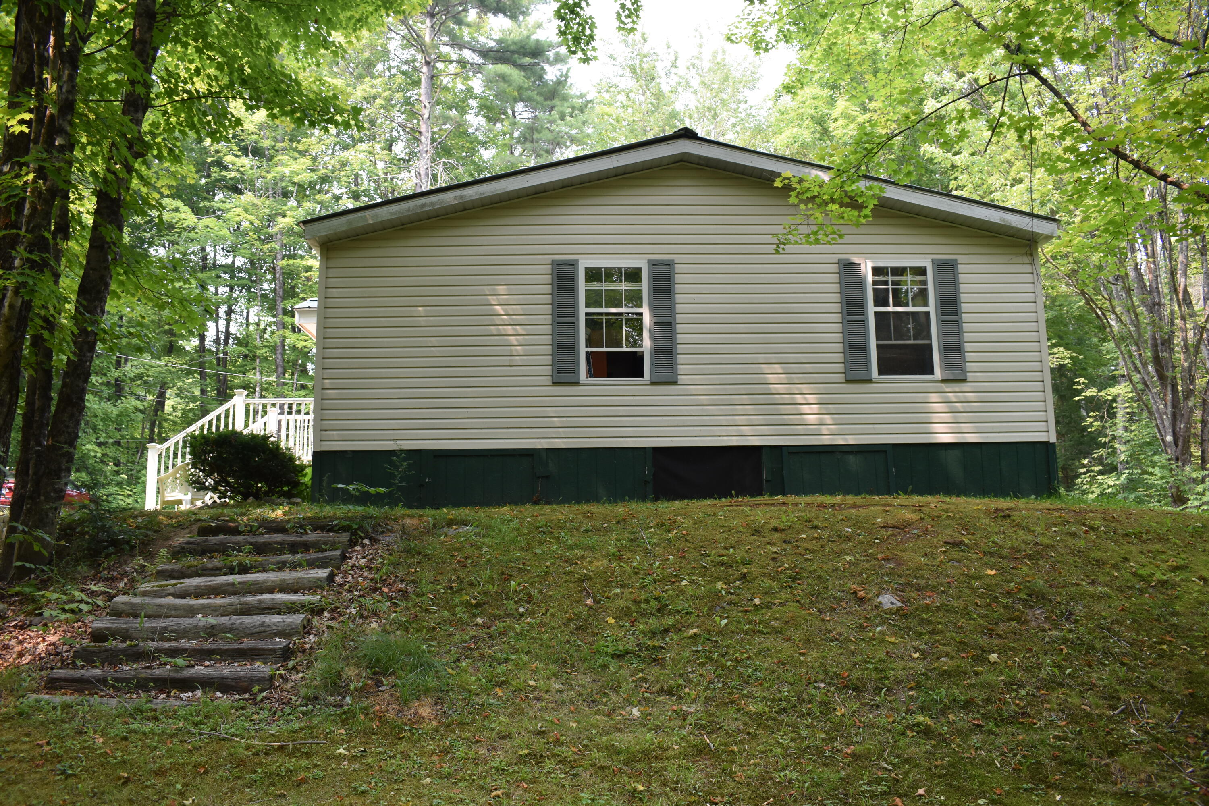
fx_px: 1007
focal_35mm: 30
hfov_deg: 61.9
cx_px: 604
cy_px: 403
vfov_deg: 43.6
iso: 400
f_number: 5
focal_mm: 20
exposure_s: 1/250
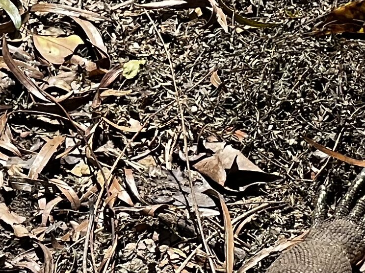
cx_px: 48
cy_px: 550
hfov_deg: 4.8
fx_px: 4365
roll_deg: -2.7
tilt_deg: -40.6
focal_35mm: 414
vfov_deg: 3.6
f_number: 2.8
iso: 32
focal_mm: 9
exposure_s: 1/351
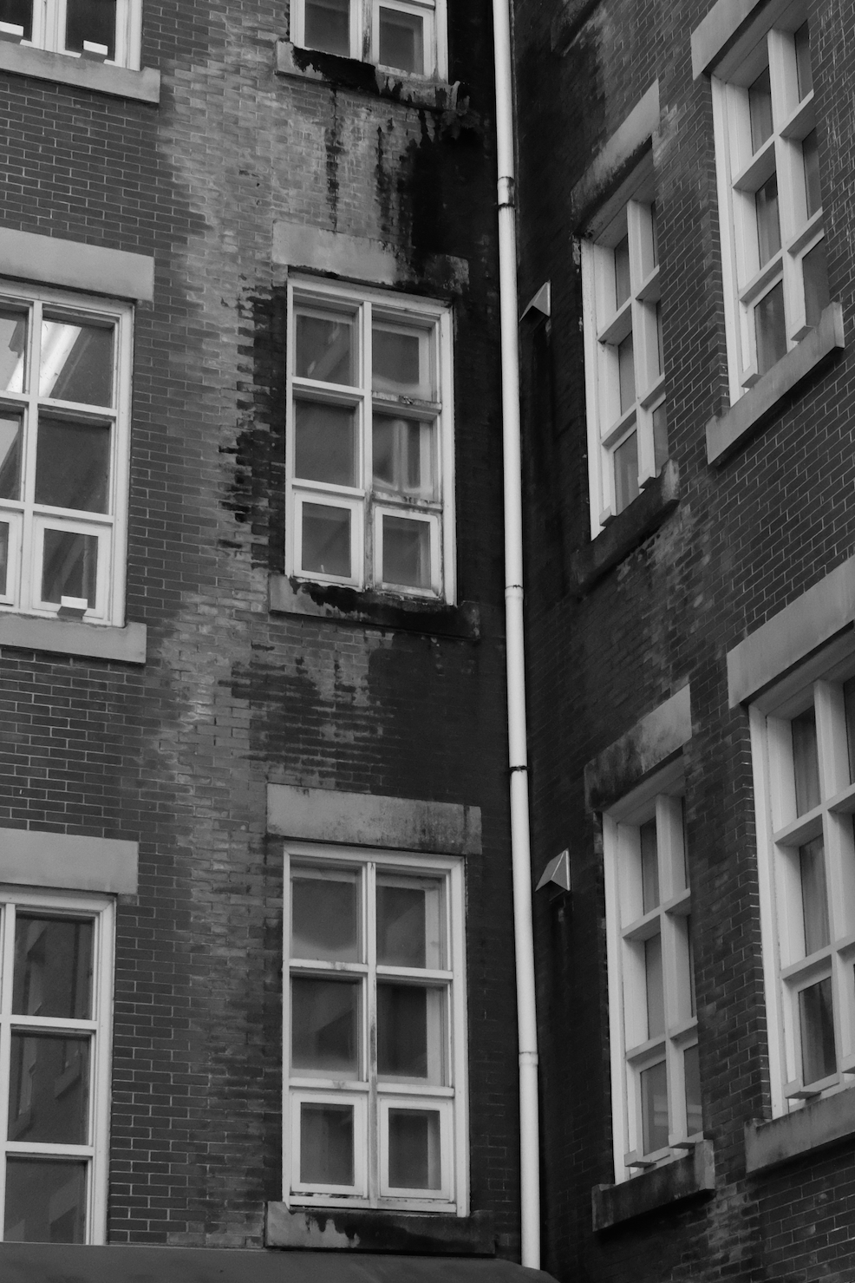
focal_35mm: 71
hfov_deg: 19.1
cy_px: 845
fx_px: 2529
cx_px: 546
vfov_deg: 28.3
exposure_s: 1/340
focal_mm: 23
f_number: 5.6
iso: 3200
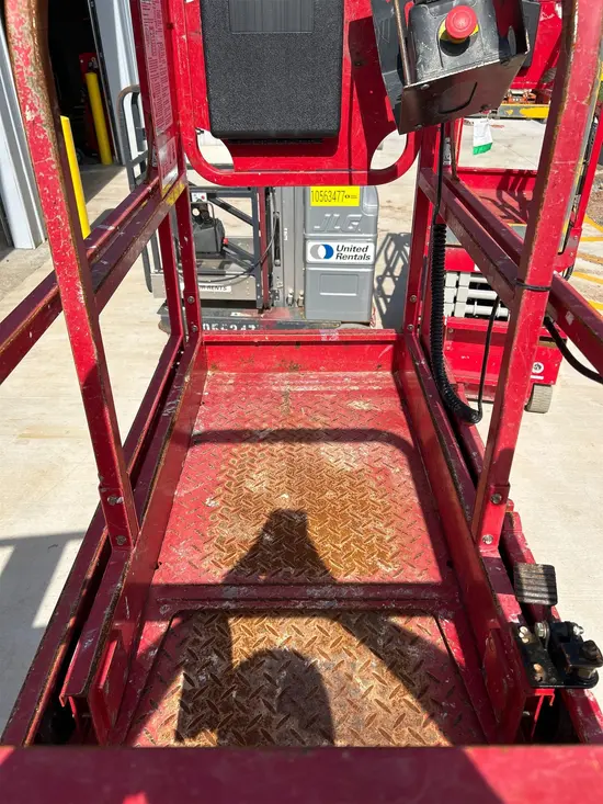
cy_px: 402
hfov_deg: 53.1
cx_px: 302
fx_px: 604
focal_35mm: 26
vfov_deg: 67.3
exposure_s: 1/4444
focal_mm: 5.7
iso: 50
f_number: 1.5
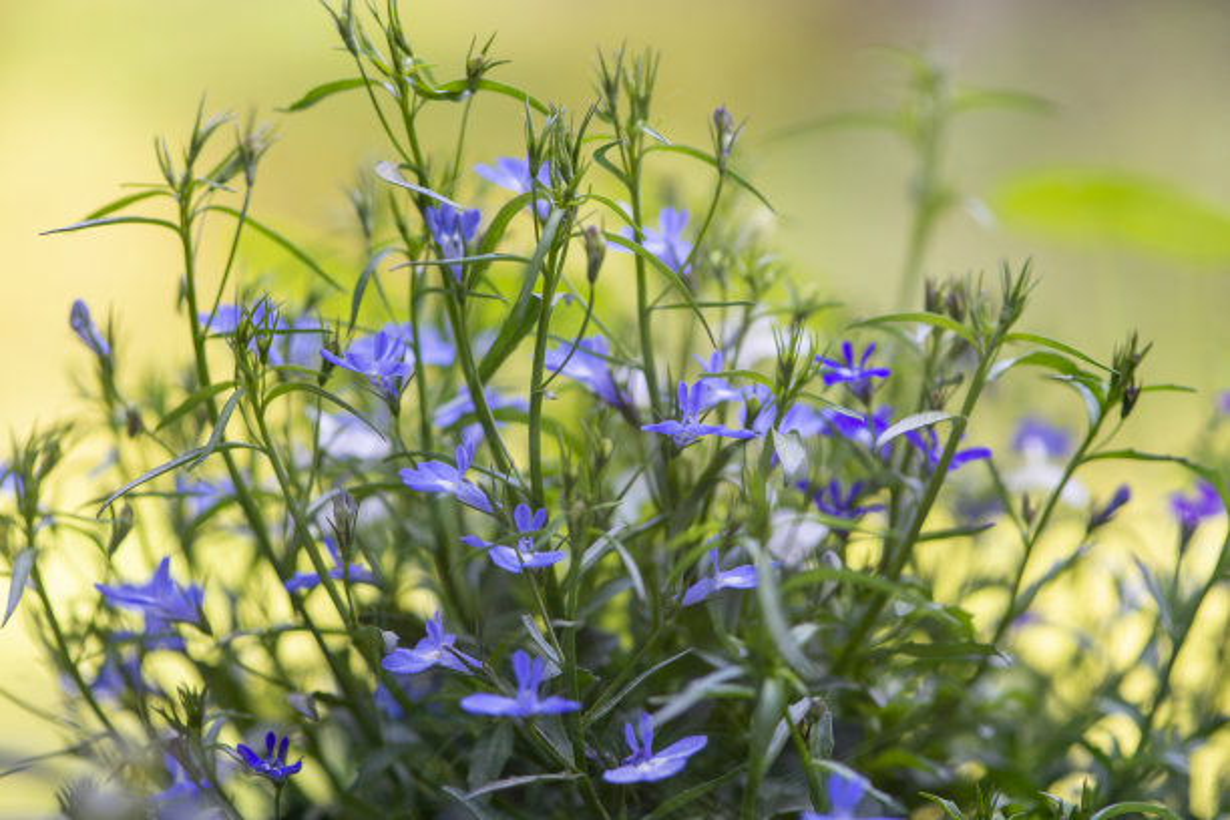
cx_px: 615
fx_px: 3587
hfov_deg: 19.5
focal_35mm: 105
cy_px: 410
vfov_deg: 13.0
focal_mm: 105
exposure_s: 1/200
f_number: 4.5
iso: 320
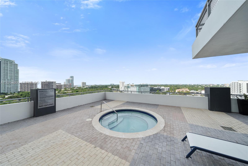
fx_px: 83
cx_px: 124
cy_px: 83
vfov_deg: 90.0
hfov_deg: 112.6
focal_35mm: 12
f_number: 9
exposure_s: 1/320
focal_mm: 12
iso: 500
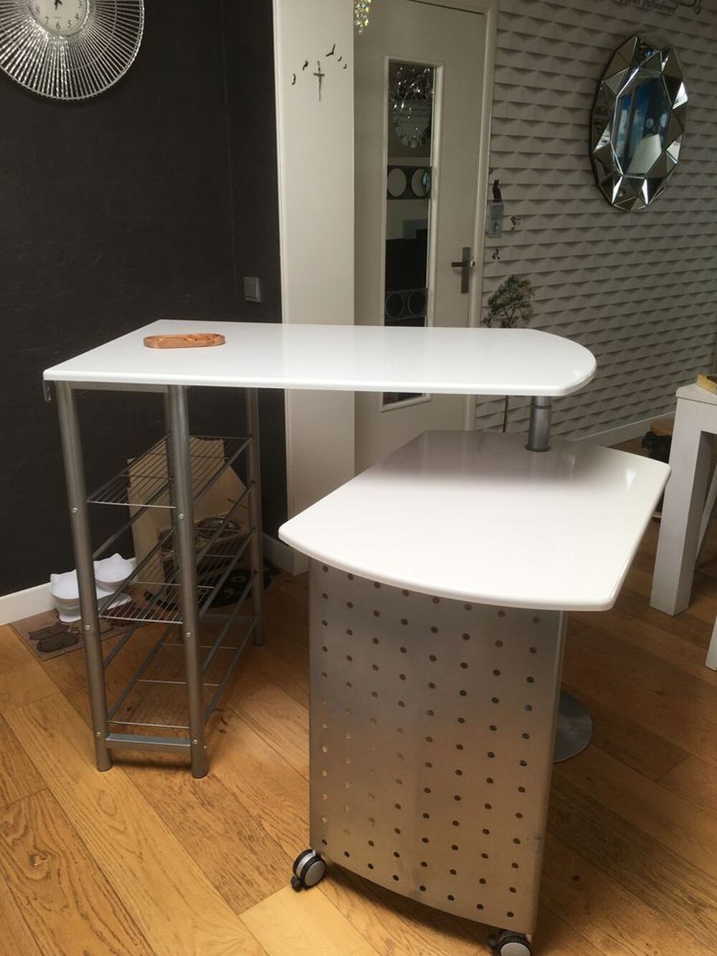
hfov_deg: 48.2
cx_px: 358
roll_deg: +0.2
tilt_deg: -18.5
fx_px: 801
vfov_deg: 61.7
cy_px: 478
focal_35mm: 29
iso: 25
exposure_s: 1/50
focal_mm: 4.15
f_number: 2.2
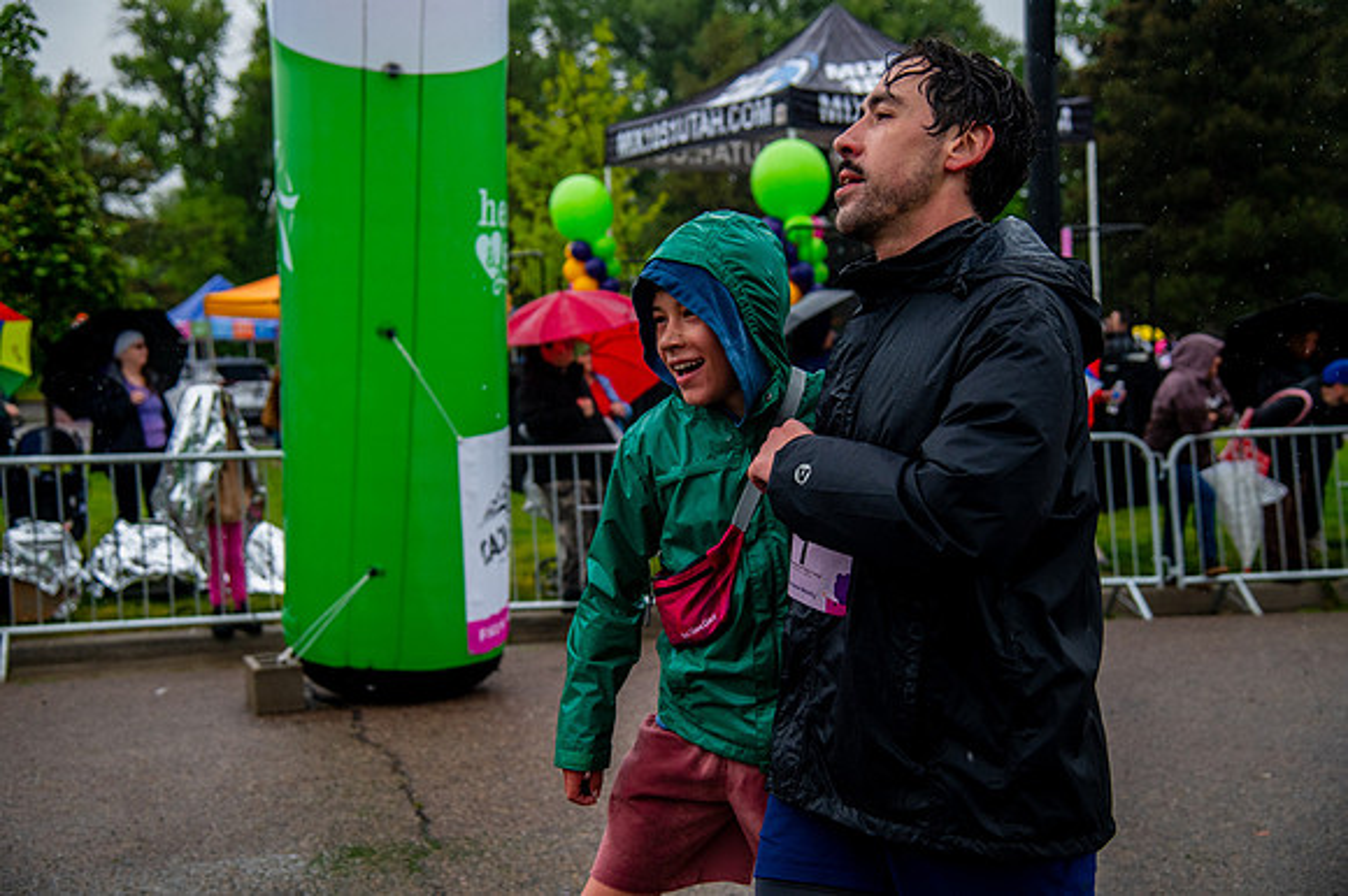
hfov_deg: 41.1
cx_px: 674
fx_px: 1796
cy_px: 448
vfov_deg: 28.0
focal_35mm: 48
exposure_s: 1/2500
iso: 1600
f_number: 4
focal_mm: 48
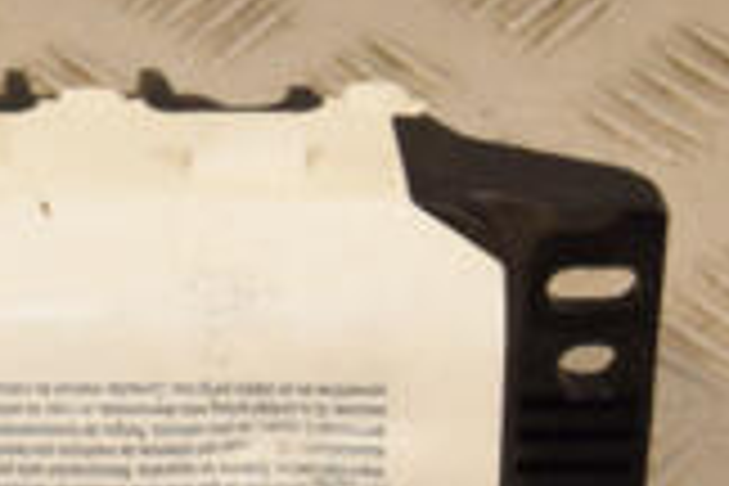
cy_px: 166
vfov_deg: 6.2
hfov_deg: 9.2
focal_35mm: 222
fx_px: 4495
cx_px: -108
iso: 800
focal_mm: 40
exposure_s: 1/200
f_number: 9
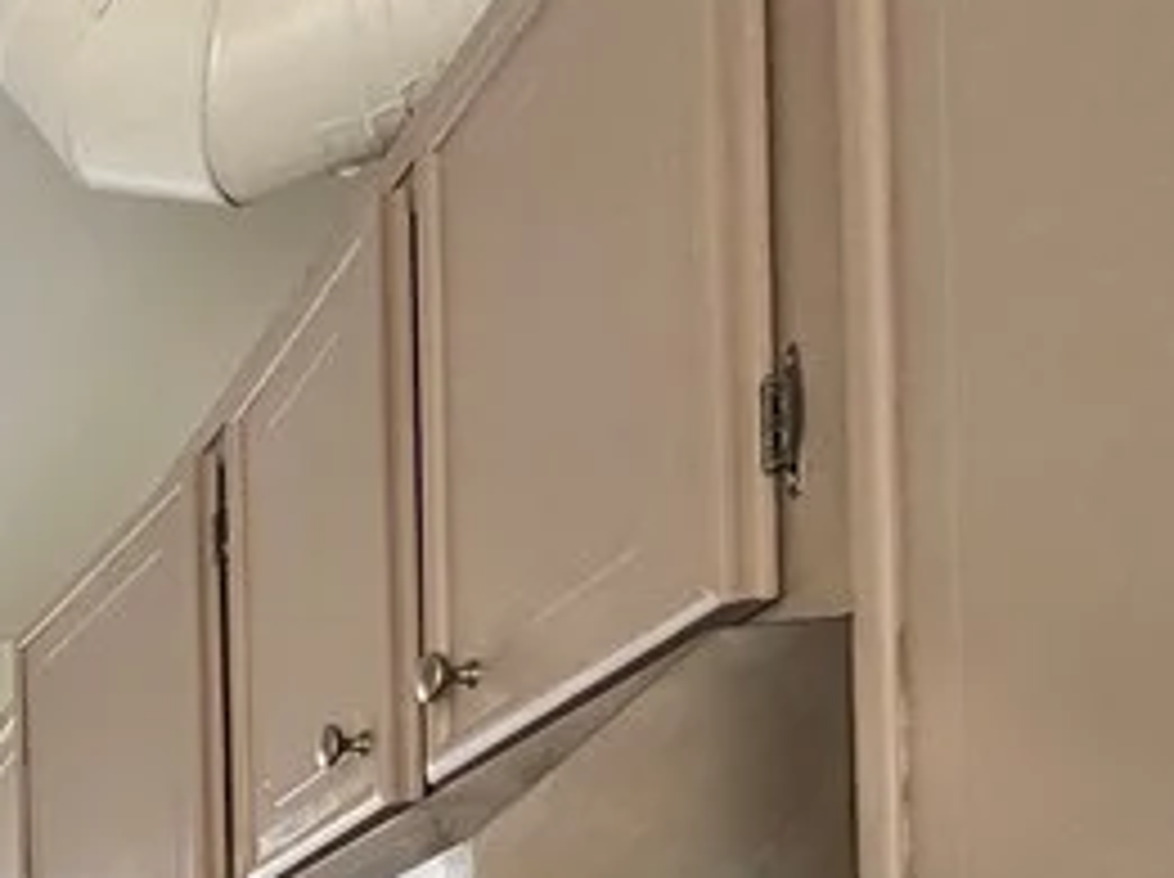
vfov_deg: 22.4
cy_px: 1270
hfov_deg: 24.3
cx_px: -720
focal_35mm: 55
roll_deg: +0.5
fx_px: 1863
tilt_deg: -0.1
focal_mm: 2.22
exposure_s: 1/121
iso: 160
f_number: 2.2
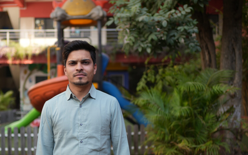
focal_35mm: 54
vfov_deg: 23.8
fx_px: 365
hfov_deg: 37.2
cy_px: 111
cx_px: 85
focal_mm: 35
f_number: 1.8
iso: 100
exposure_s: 1/640
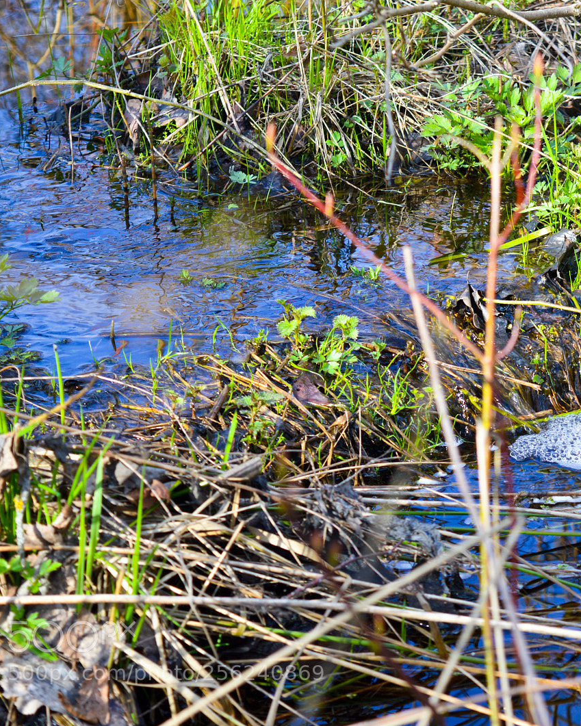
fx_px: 2508
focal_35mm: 117
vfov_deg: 16.5
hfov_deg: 13.1
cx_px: 513
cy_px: 363
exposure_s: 1/125
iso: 160
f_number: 5.6
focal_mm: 55
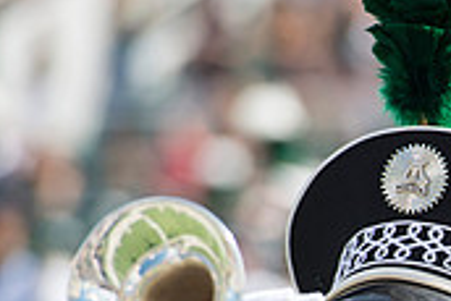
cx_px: 690
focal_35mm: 674
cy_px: 393
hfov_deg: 3.0
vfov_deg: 2.0
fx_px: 8451
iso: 200
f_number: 4.5
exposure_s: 1/1000
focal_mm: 200
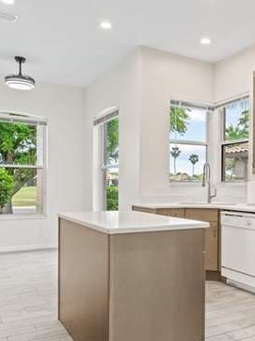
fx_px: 334
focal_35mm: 34
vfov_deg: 53.9
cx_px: 186
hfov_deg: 40.7
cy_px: 185
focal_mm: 16
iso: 320
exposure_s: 1/5
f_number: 10
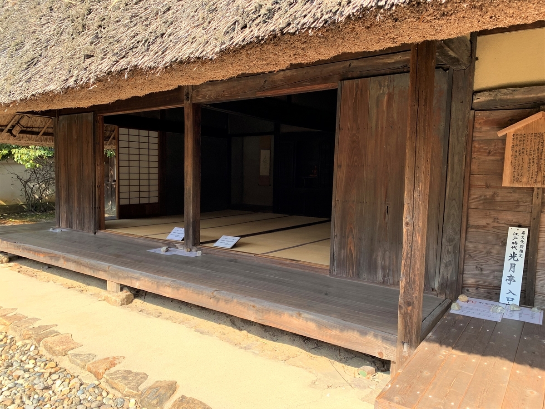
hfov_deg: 67.3
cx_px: 272
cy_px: 204
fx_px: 409
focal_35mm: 26
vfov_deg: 53.1
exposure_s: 1/282
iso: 25
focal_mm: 4.25
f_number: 1.8
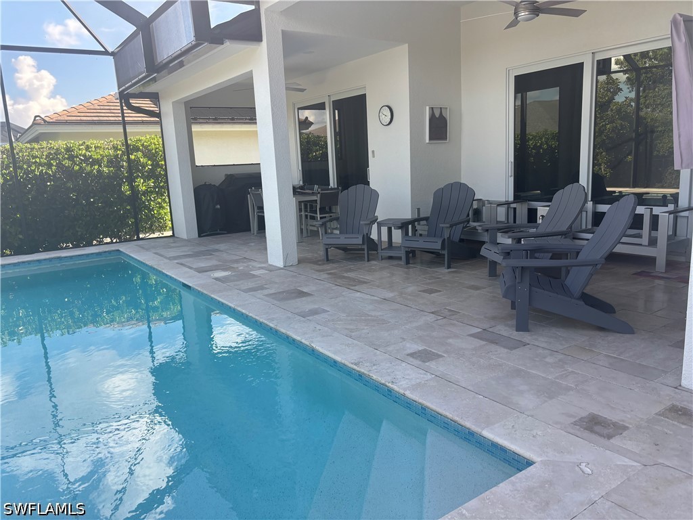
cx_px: 346
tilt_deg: -10.2
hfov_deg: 67.3
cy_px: 260
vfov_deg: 53.1
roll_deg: +2.6
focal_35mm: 26
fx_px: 521
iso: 50
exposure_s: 1/307
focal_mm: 5.96
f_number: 1.6
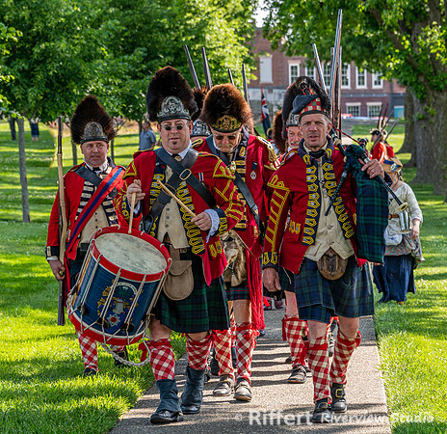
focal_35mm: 171
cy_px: 205
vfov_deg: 10.0
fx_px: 2465
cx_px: 201
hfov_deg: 10.4
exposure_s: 1/160
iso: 220
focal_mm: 125
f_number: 8
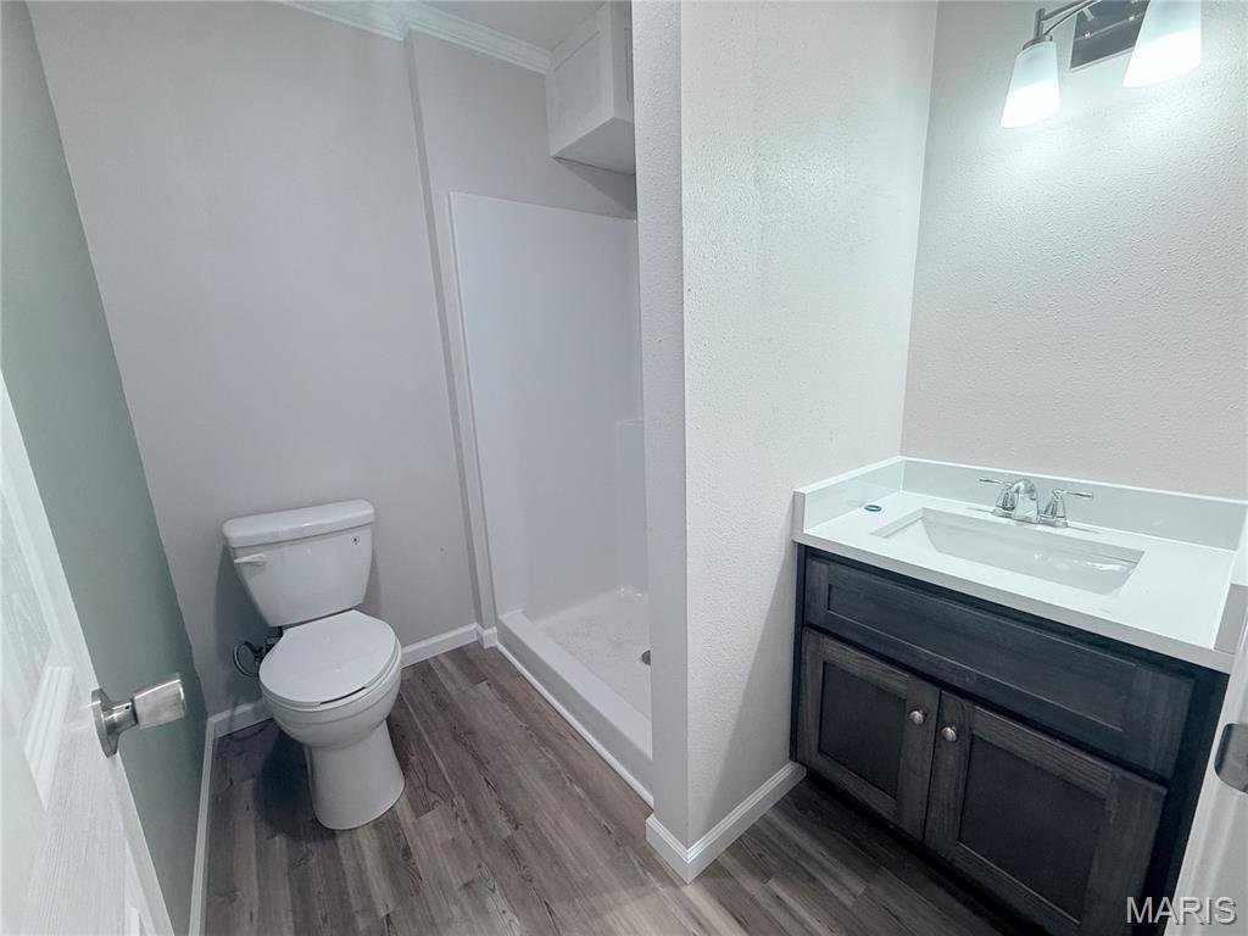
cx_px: 624
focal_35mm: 14
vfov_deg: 85.7
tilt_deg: -13.7
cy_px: 468
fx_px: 505
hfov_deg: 102.1
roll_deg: +1.7
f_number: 2.2
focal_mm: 2.22
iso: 100
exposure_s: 1/120
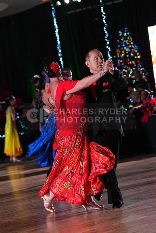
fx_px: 968
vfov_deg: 13.8
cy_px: 116
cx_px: 78
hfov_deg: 9.2
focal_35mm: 149
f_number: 5
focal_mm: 149
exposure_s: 1/400
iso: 6400
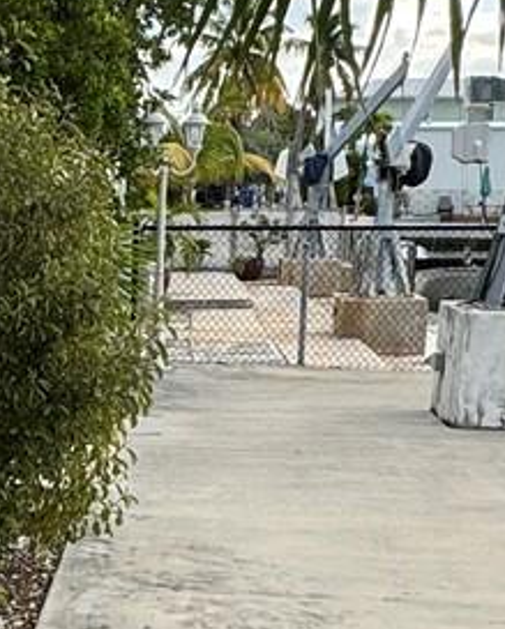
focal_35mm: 80
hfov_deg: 18.6
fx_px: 1492
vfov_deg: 23.5
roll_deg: -0.2
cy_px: 500
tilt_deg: -12.6
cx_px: -28
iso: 40
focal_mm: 2.22
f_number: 2.2
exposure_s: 1/377
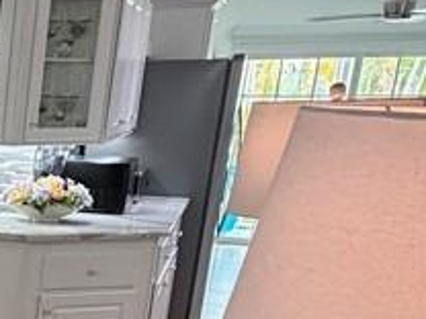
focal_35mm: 69
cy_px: 303
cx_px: -358
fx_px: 849
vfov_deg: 20.8
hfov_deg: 19.8
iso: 320
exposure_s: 1/120
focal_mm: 2.22
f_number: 2.2
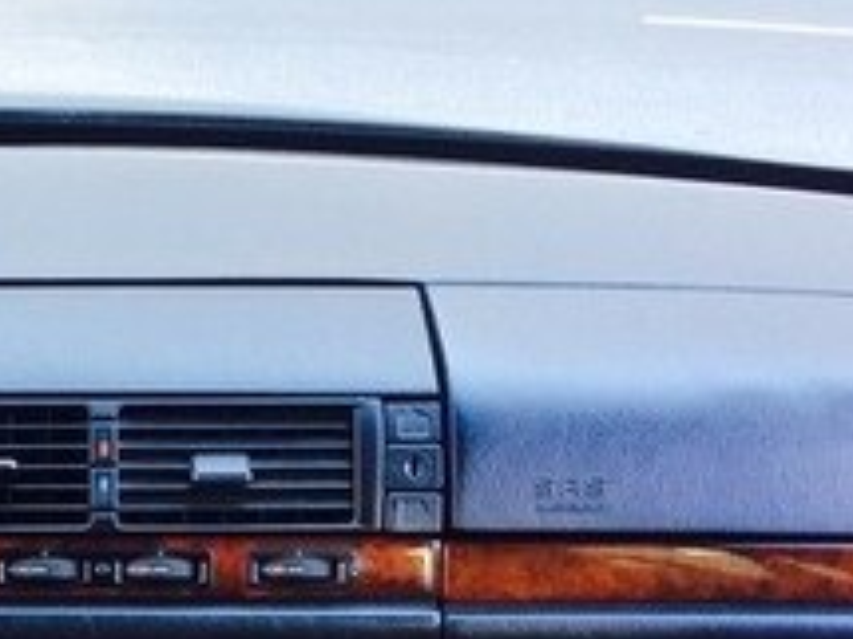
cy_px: 756
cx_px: -123
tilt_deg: -25.2
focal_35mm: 89
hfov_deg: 20.8
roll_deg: -1.9
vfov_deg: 16.0
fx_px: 2192
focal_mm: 4.15
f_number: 2.2
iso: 40
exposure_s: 1/33
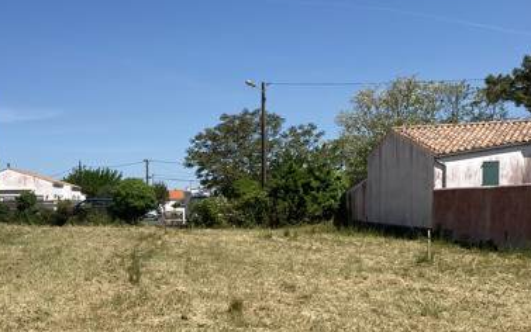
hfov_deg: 32.1
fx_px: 912
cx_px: 165
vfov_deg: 20.2
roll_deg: -0.4
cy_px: 309
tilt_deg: -5.7
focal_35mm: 63
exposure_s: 1/3003
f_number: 1.8
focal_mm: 3.99
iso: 20
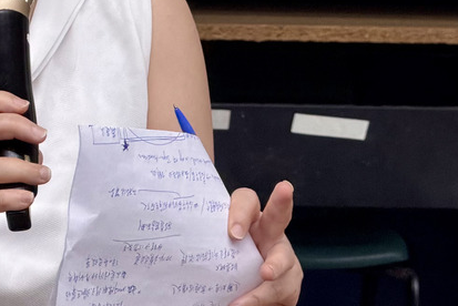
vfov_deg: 4.5
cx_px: -72
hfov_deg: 6.8
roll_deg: -0.9
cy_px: -47
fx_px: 3845
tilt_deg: -4.4
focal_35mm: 302
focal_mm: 16.89
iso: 320
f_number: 2.8
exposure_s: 1/120
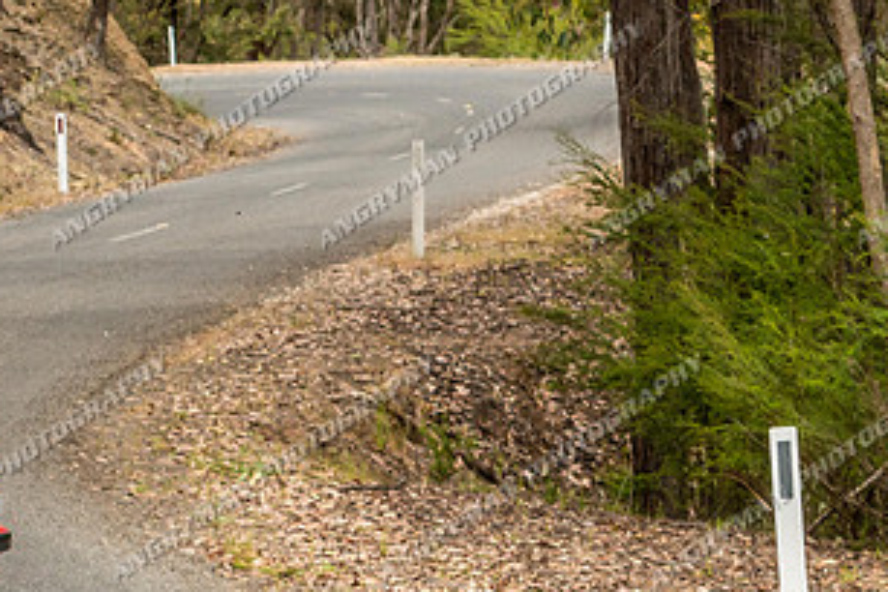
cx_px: 62
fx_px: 6561
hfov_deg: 7.7
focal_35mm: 266
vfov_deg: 5.2
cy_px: 350
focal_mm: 78
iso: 250
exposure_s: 1/1250
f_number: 4.5
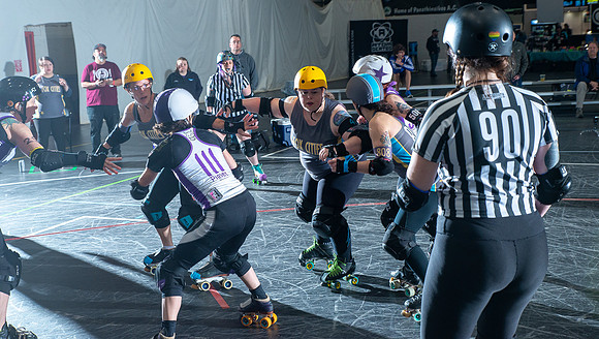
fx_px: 803
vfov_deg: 23.8
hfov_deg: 40.9
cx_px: 298
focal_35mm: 50
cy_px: 138
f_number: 7.1
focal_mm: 48
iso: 800
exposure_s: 1/160
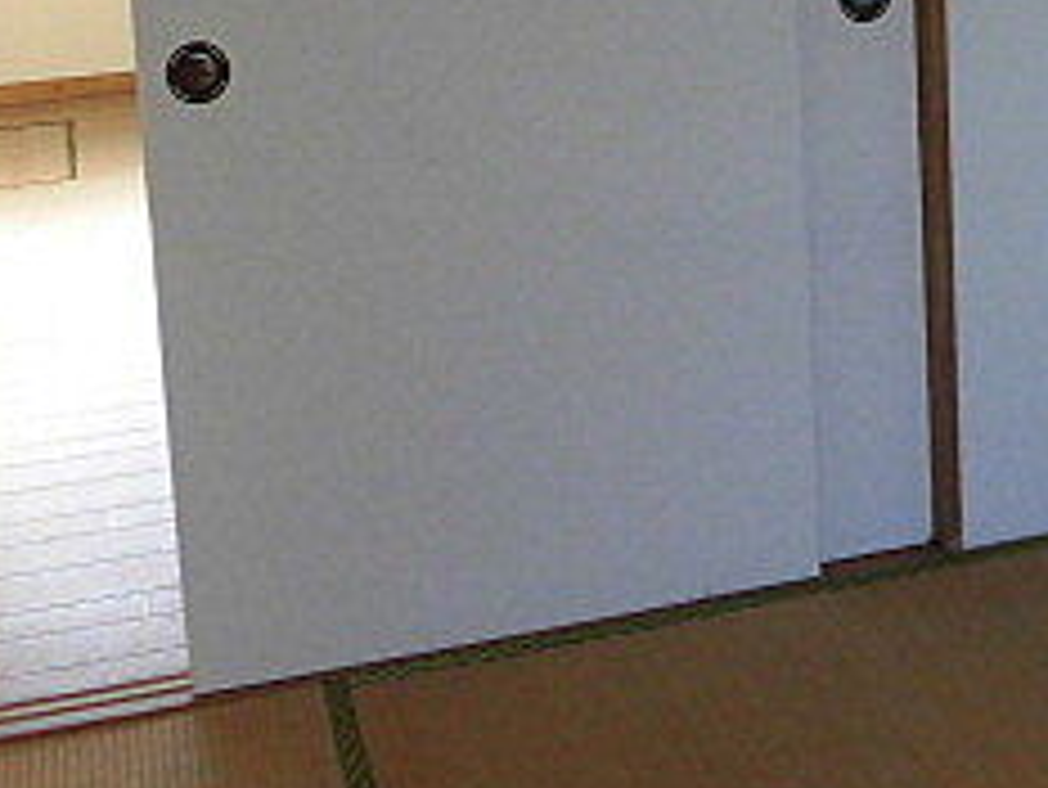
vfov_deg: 20.6
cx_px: 697
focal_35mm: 66
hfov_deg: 29.2
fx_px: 1999
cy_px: -203
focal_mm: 4.3
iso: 100
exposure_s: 1/80
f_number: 3.1
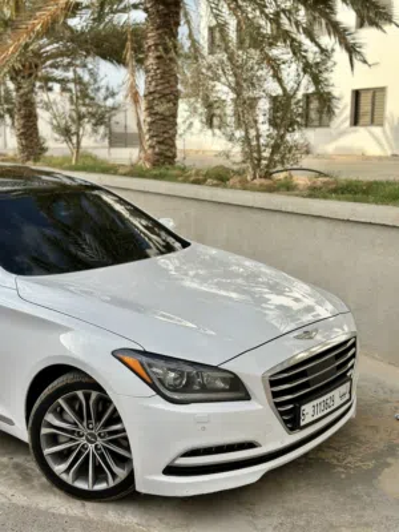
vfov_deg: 39.7
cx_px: 200
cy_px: 266
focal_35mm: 48
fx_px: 738
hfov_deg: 30.3
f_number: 1.78
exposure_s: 1/2358
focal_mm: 6.86
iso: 100
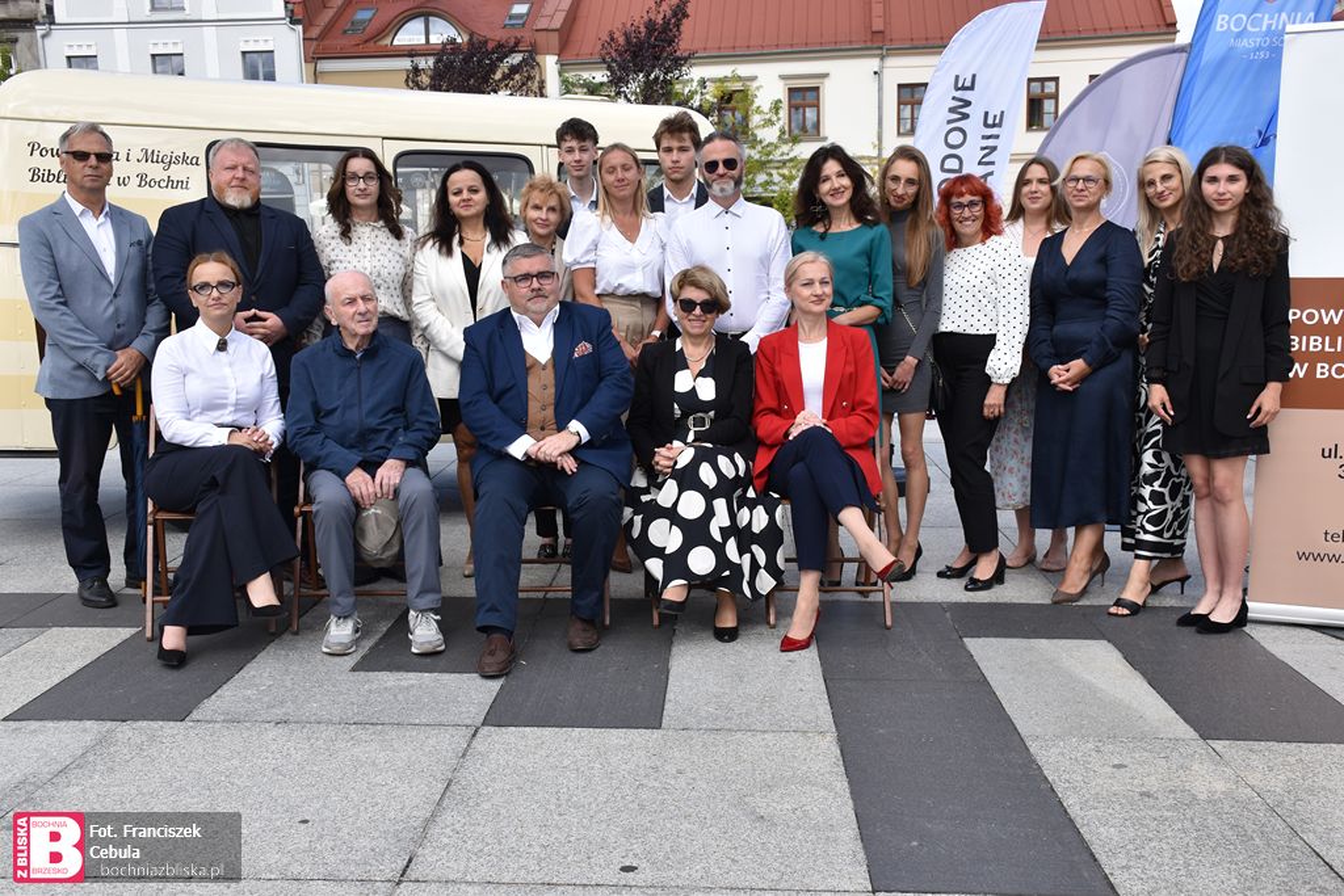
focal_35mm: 39
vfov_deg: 34.2
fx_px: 1456
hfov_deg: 49.5
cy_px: 448
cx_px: 672
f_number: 8
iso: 200
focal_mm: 26
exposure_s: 1/250
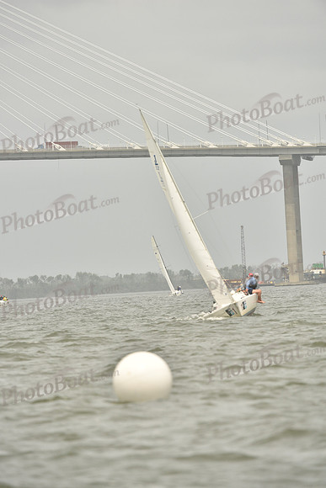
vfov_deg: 6.9
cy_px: 244
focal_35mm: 300
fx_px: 4072
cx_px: 163
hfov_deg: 4.6
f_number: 7.1
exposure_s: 1/1250
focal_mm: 300
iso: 320
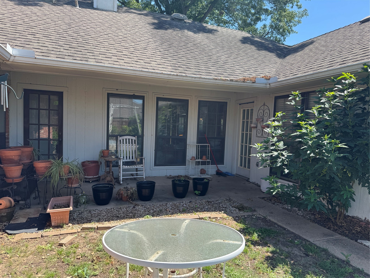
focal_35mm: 24
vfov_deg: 56.8
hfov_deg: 71.6
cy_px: 139
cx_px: 185
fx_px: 257
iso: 80
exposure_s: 1/1366
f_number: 1.78
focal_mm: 6.76
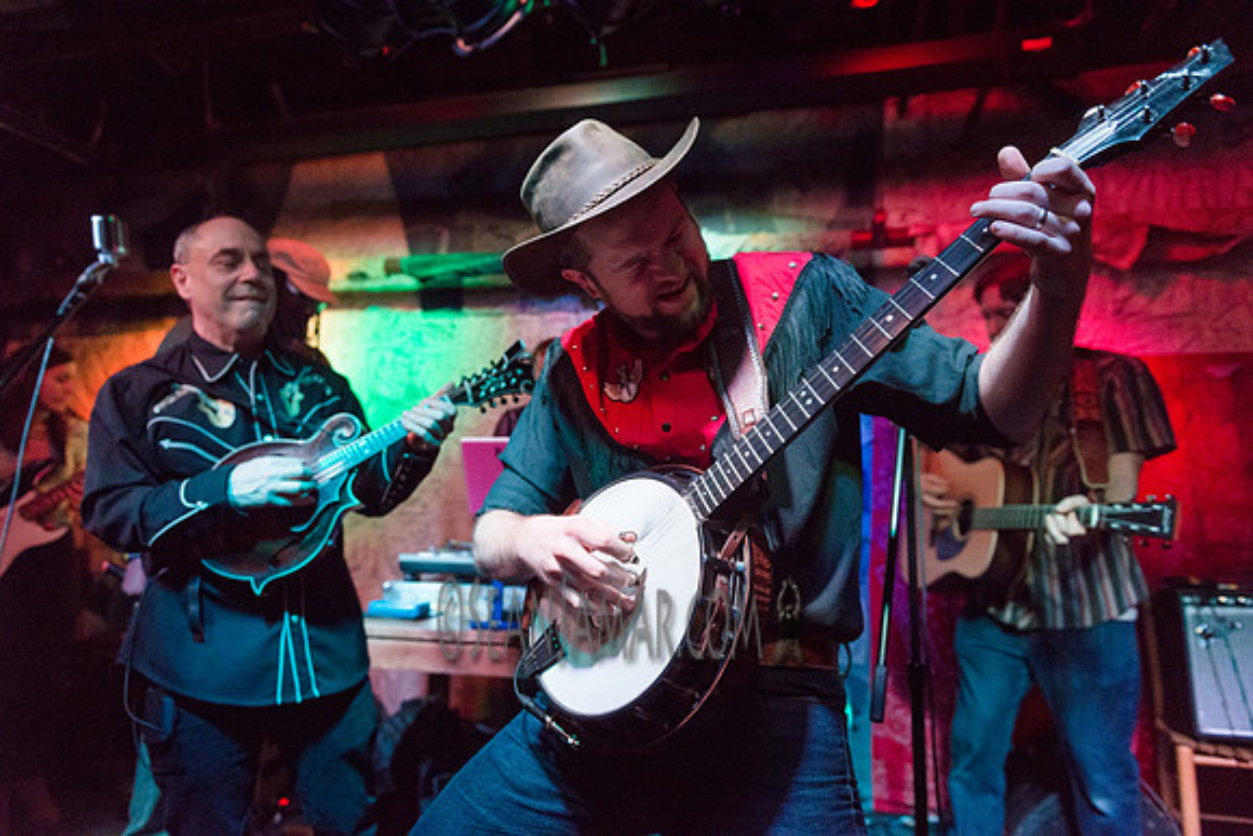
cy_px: 418
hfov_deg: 73.7
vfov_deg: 53.2
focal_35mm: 24
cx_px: 626
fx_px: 835
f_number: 2.8
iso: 4000
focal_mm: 24
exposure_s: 1/400
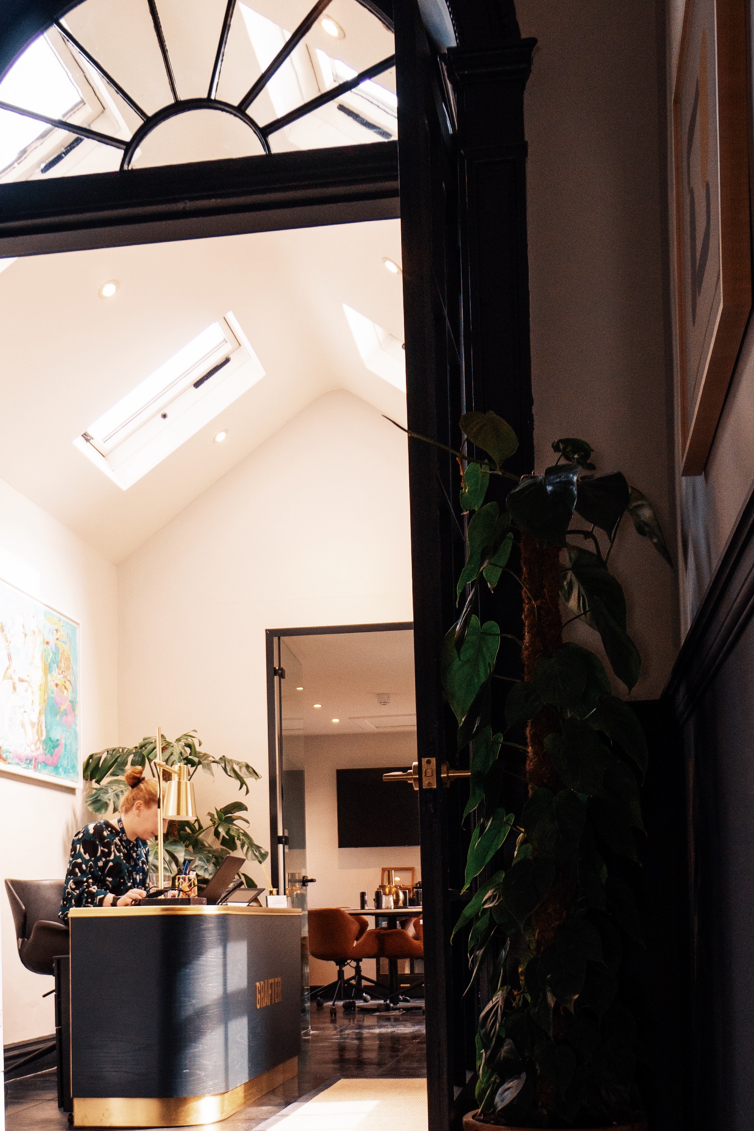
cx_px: 404
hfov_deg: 32.6
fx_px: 1290
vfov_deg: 45.4
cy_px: 877
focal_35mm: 41
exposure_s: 1/100
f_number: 4
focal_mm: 13
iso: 500
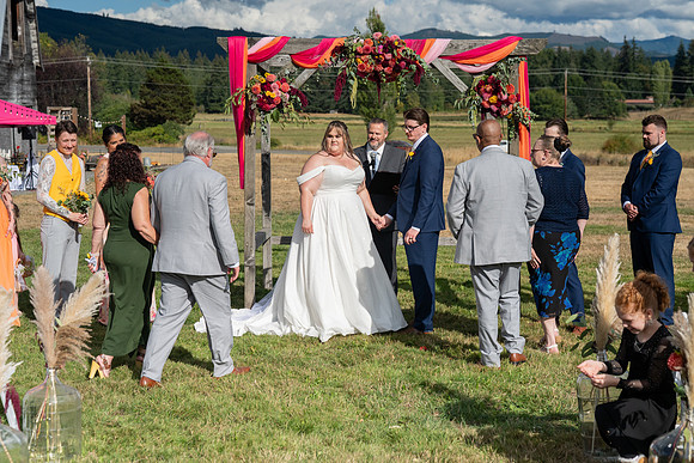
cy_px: 232
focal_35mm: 59
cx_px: 347
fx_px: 1138
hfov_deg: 33.9
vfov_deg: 23.0
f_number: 4.5
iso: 400
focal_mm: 59
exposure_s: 1/8000
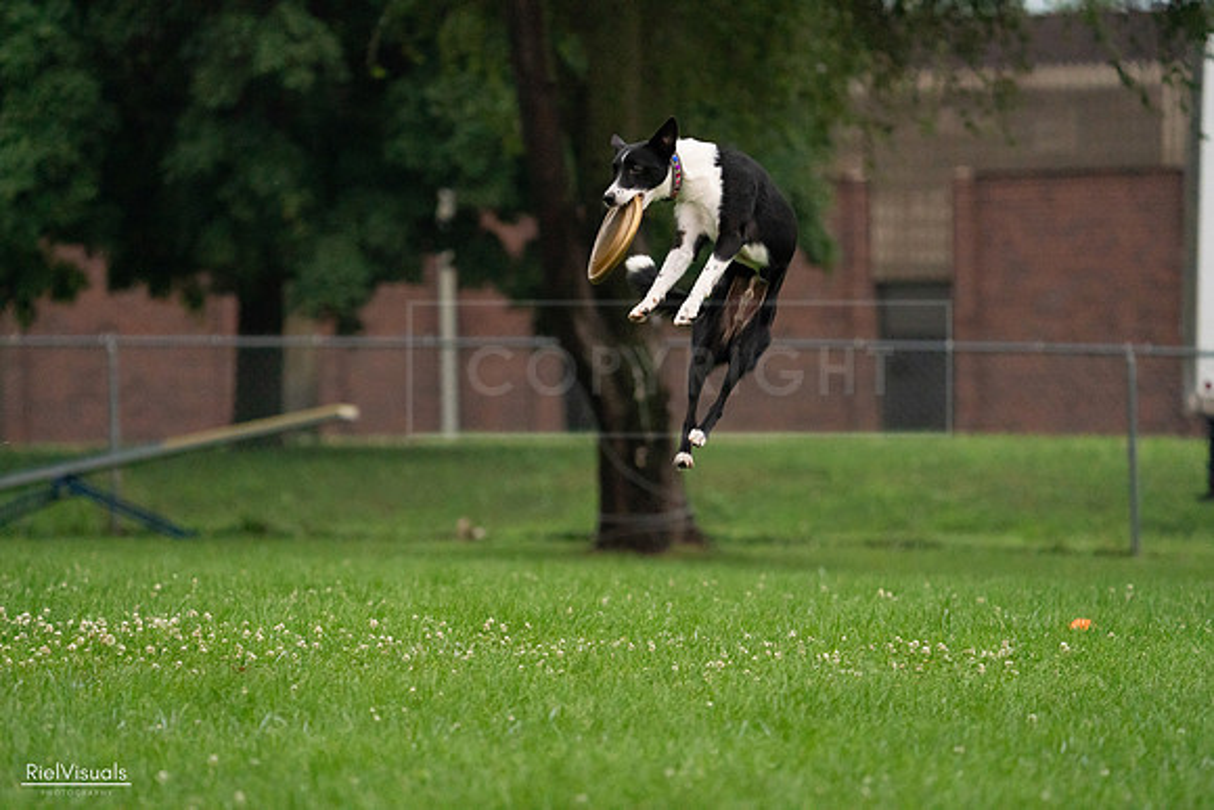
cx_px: 607
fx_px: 9950
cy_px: 405
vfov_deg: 4.7
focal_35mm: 295
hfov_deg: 7.0
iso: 6400
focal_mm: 295
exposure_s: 1/1600
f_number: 5.6
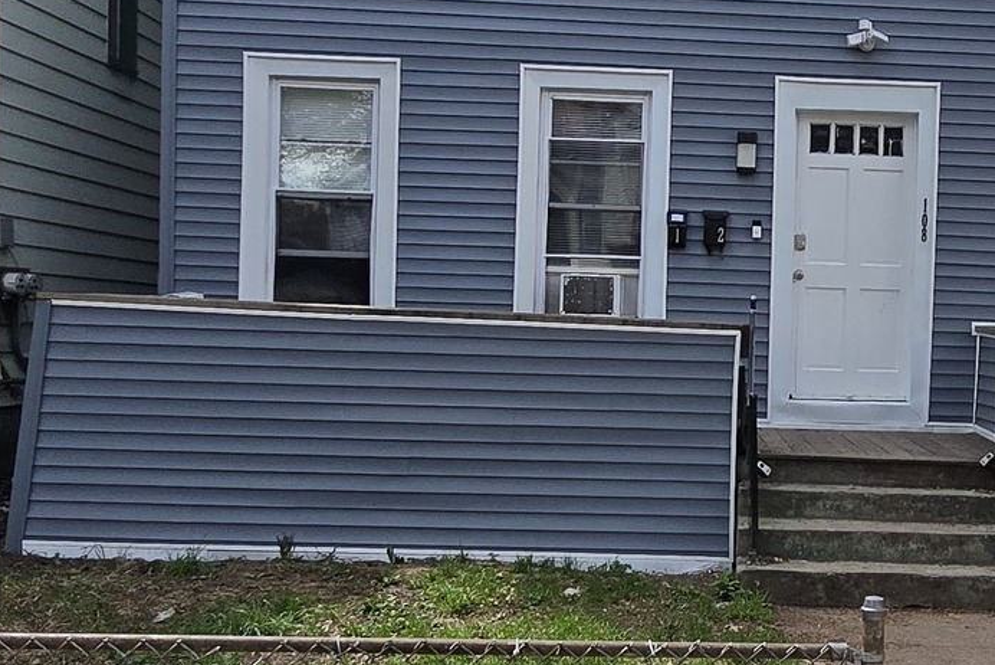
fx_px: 1244
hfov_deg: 41.2
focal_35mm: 45
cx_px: 837
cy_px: 396
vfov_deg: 29.8
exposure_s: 1/2000
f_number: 2.2
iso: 64
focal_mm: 2.2
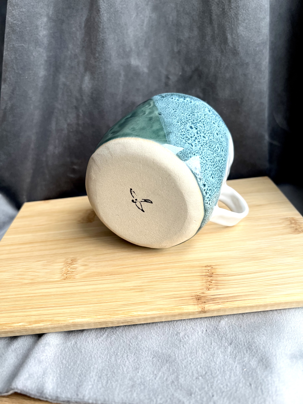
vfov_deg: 67.3
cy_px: 202
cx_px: 152
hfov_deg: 53.1
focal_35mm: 26
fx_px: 303
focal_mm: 5.7
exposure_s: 1/108
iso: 125
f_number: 1.5
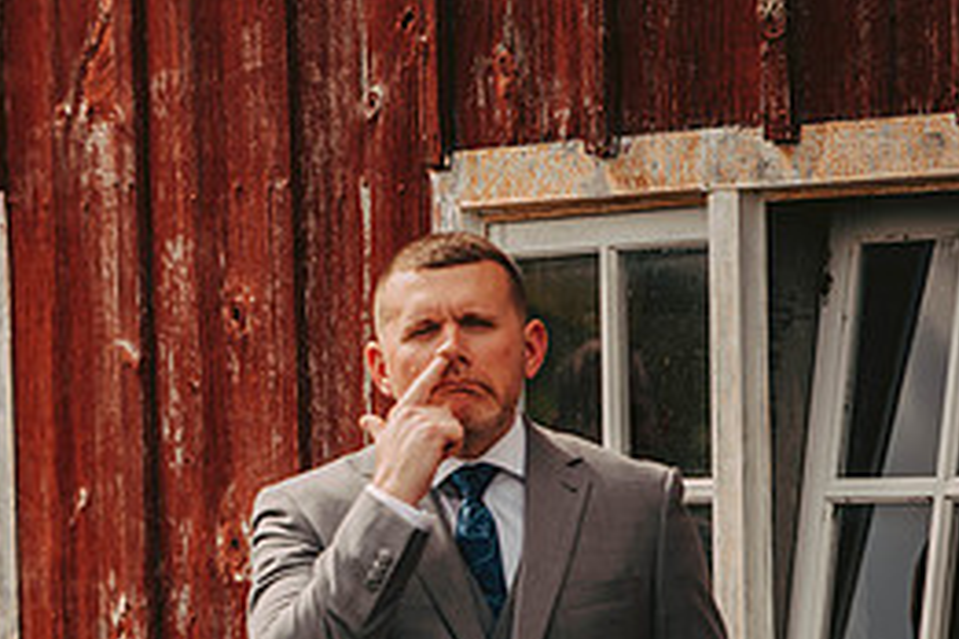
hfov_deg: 5.6
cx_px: -88
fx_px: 9749
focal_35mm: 366
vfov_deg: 3.8
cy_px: 556
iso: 200
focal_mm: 165
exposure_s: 1/2000
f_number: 2.8
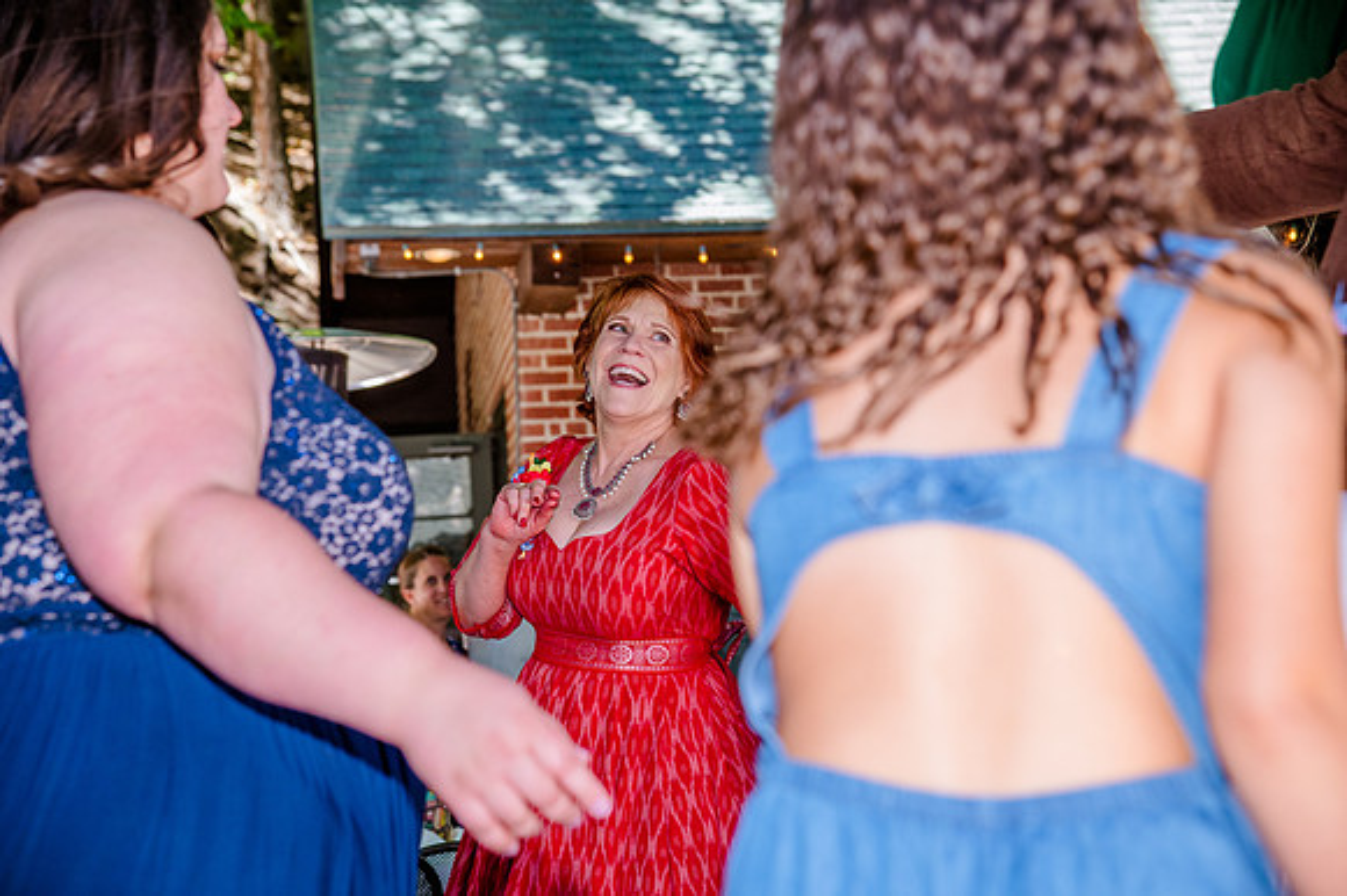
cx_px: 674
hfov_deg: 24.8
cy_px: 448
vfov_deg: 16.6
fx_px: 3066
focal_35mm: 82
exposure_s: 1/500
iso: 1600
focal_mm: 82
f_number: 5.6
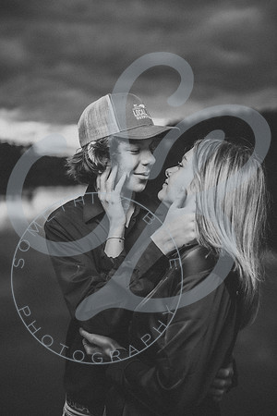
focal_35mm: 70
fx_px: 808
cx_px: 138
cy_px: 208
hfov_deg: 19.5
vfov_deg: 28.8
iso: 100
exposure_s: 1/250
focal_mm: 70
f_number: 2.8
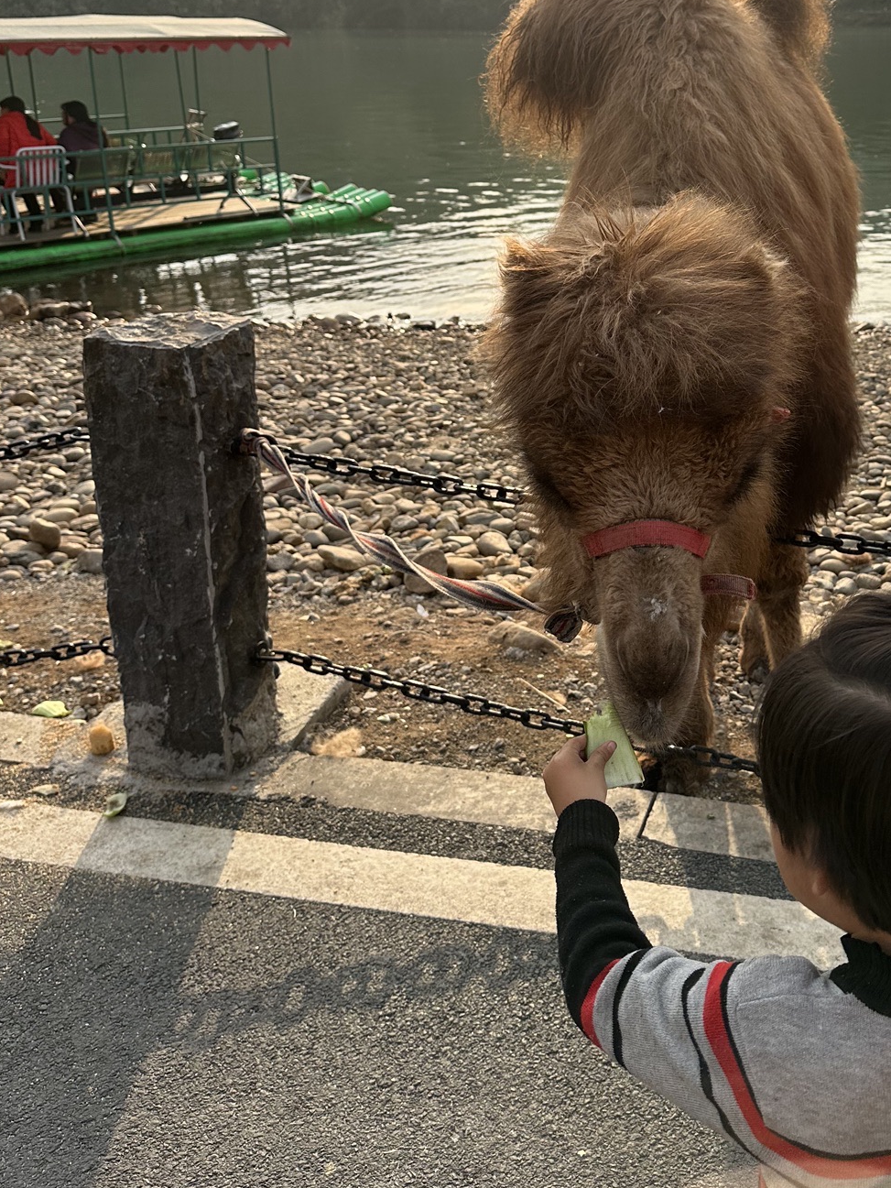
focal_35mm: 37
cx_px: 676
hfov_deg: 37.6
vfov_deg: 49.2
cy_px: 391
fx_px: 1270
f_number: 1.78
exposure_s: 1/2028
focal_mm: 6.86
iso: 80
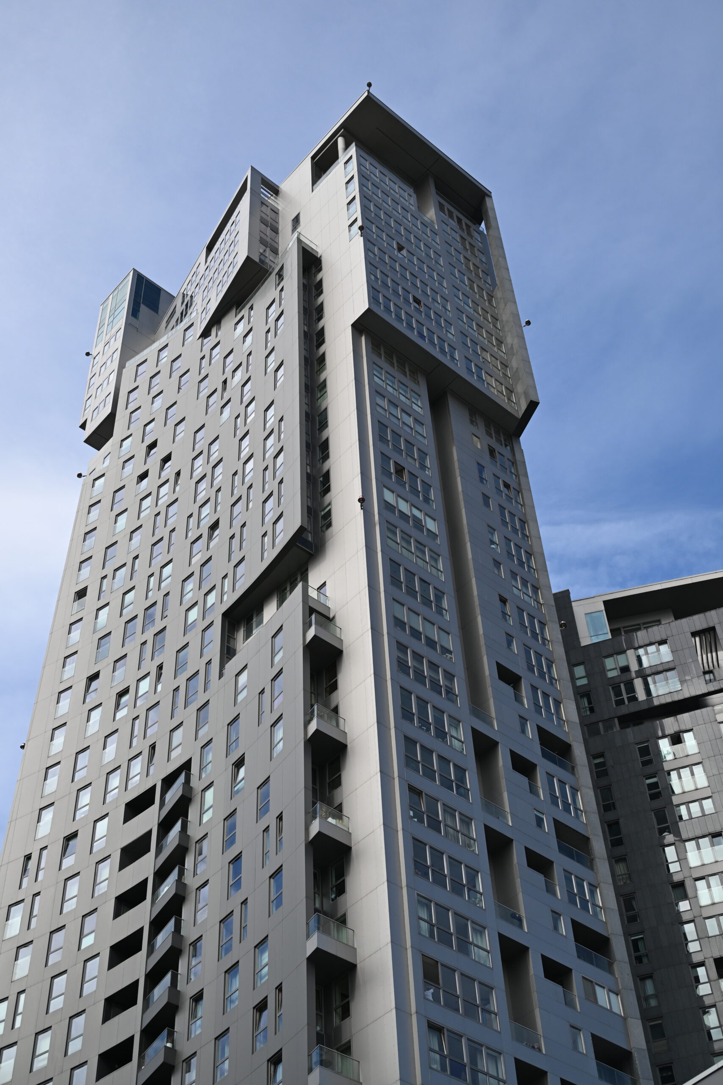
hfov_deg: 29.2
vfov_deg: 42.7
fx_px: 1385
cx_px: 362
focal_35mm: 46
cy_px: 542
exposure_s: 1/3200
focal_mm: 46
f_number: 4
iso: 400
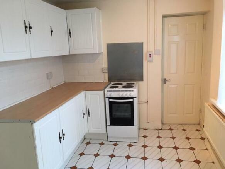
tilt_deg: -10.7
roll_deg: +2.5
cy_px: 84
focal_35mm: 29
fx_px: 188
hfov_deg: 61.7
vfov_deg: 48.2
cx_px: 112
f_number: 2.2
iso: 200
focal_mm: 4.15
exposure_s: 1/33
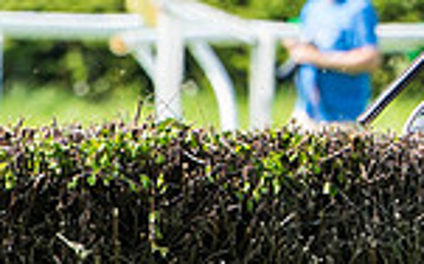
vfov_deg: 0.7
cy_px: 112
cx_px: 747
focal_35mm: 1811
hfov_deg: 1.2
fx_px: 20903
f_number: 5
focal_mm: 200
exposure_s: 1/640
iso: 400
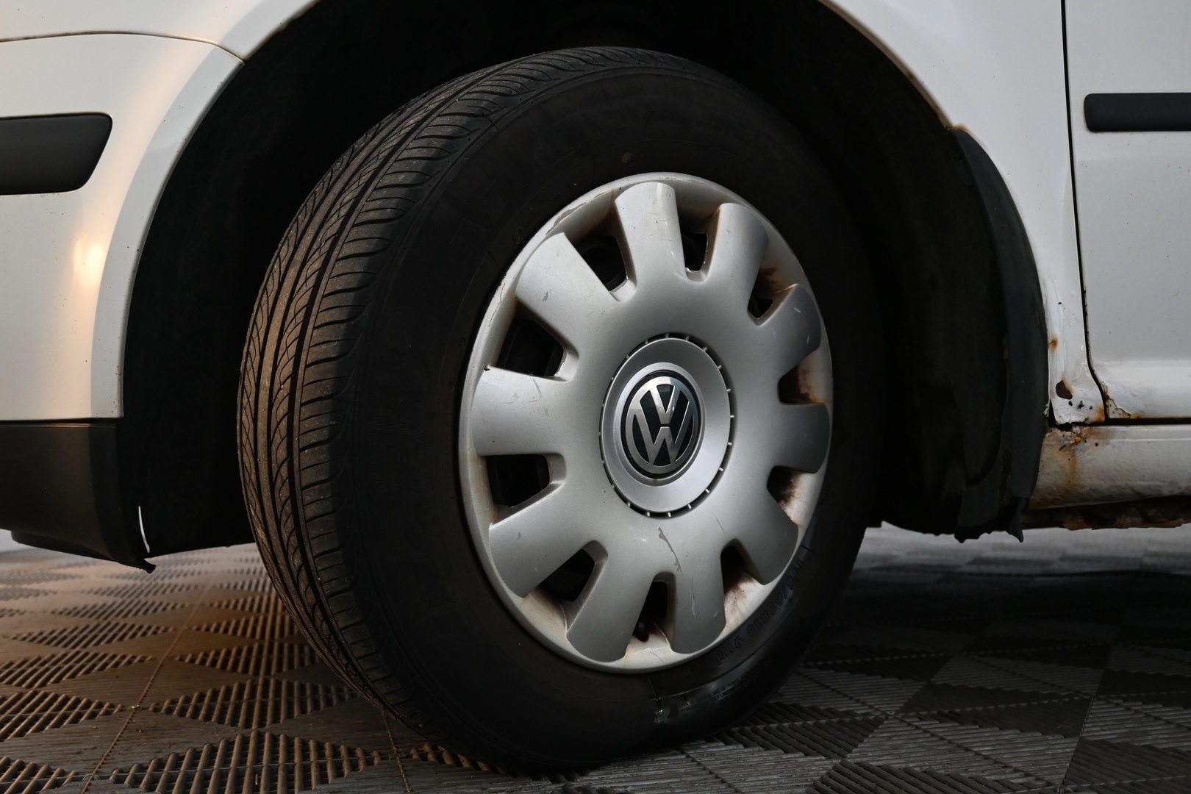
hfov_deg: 59.5
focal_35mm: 32
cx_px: 596
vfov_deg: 41.7
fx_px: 1042
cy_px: 397
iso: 1100
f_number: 4
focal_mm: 21
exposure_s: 1/30
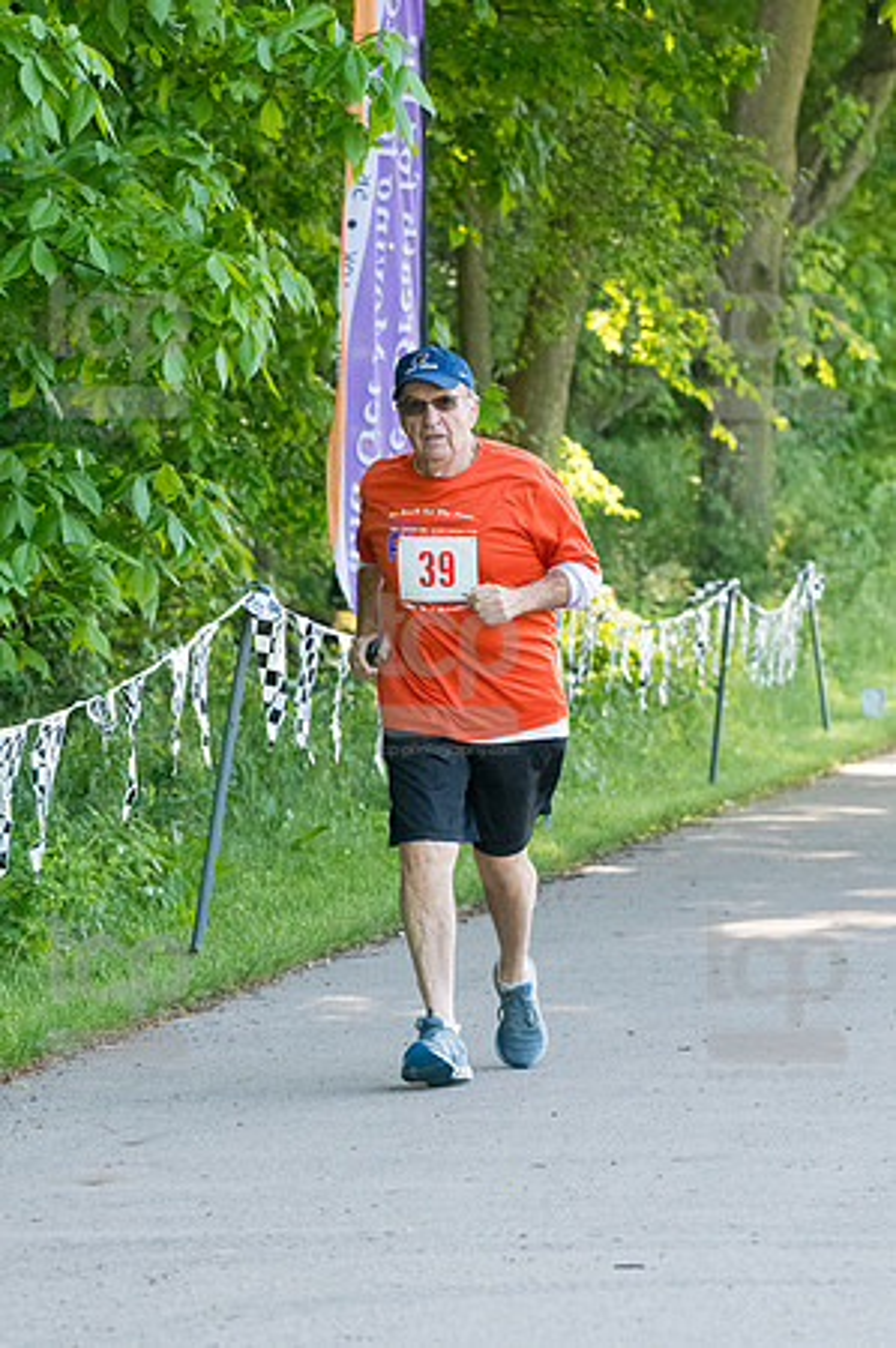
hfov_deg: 6.8
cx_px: 448
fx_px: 7558
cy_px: 674
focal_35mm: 202
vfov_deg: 10.2
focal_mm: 135
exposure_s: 1/1250
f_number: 5.6
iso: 3200
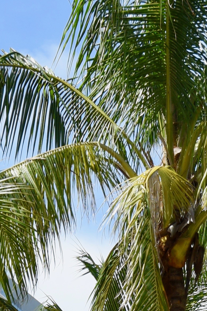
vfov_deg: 6.3
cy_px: 721
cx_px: 15
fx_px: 2697
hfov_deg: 4.4
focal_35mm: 313
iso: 160
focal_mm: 50
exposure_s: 1/250
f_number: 10
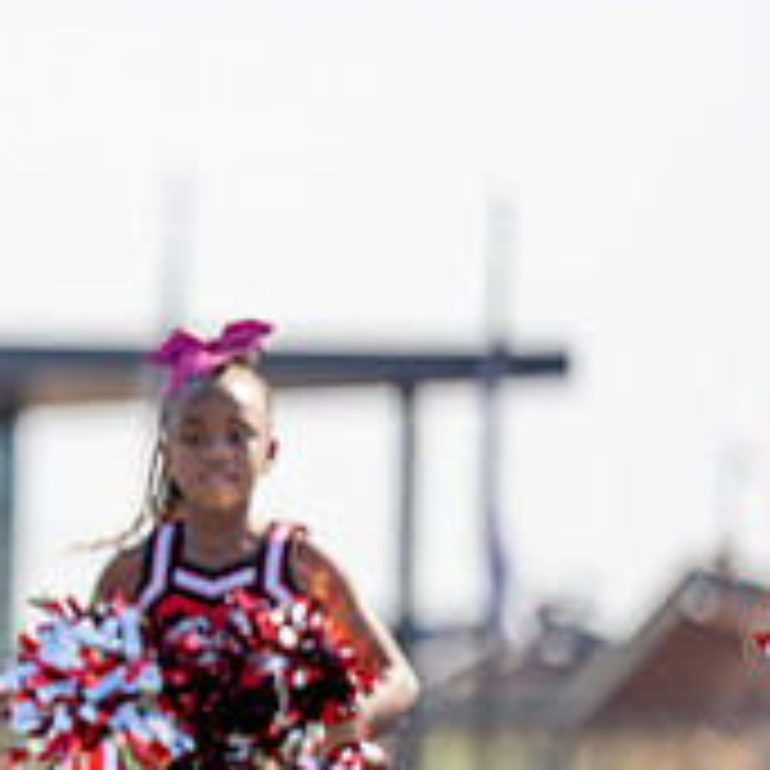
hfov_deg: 2.8
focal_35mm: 618
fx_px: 15553
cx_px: -405
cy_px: 635
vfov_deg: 2.8
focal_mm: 200
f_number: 2.8
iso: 100
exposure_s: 1/1250
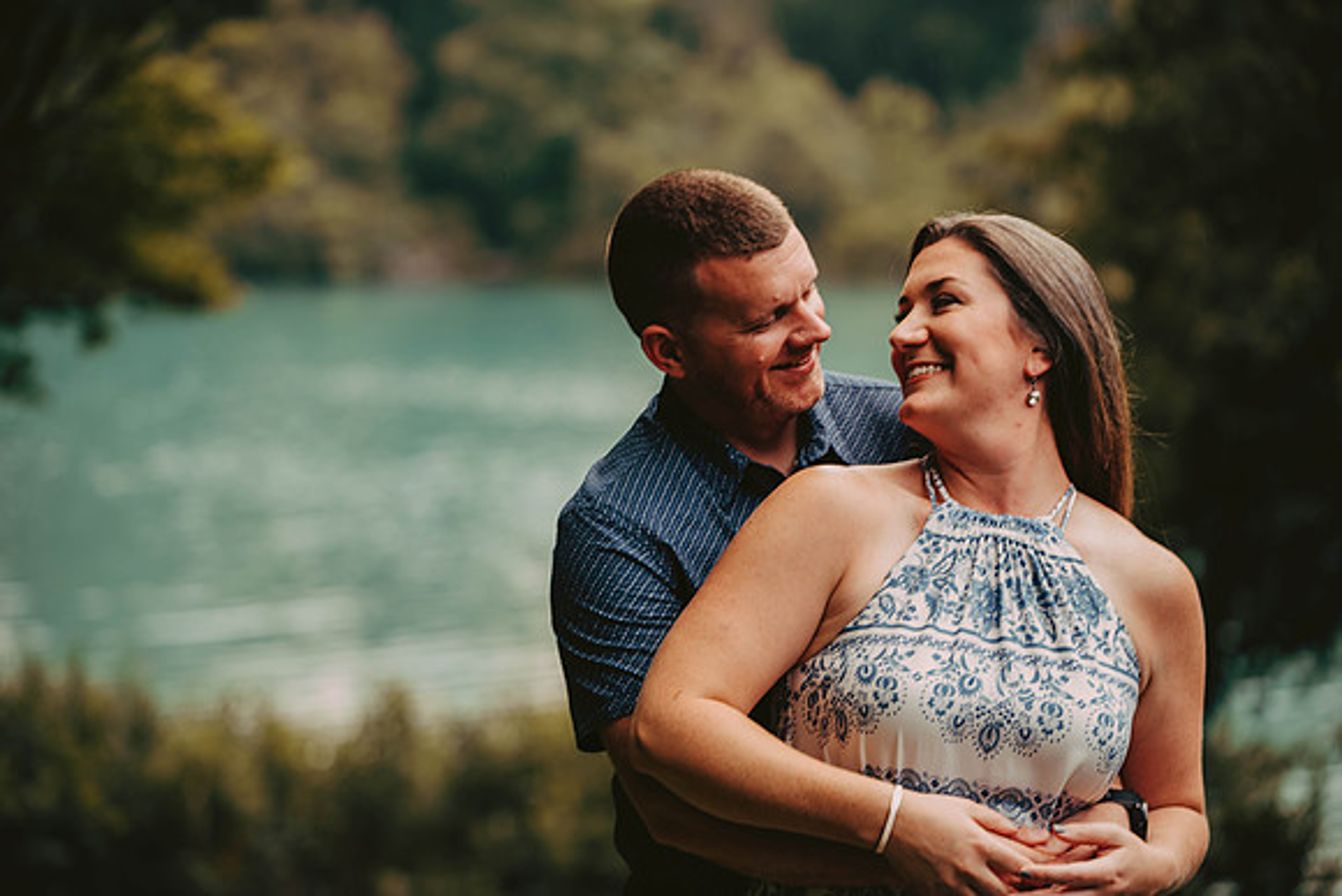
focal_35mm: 116
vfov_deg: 11.8
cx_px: 671
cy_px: 448
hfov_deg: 17.6
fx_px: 4325
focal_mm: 116
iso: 320
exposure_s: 1/125
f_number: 2.8
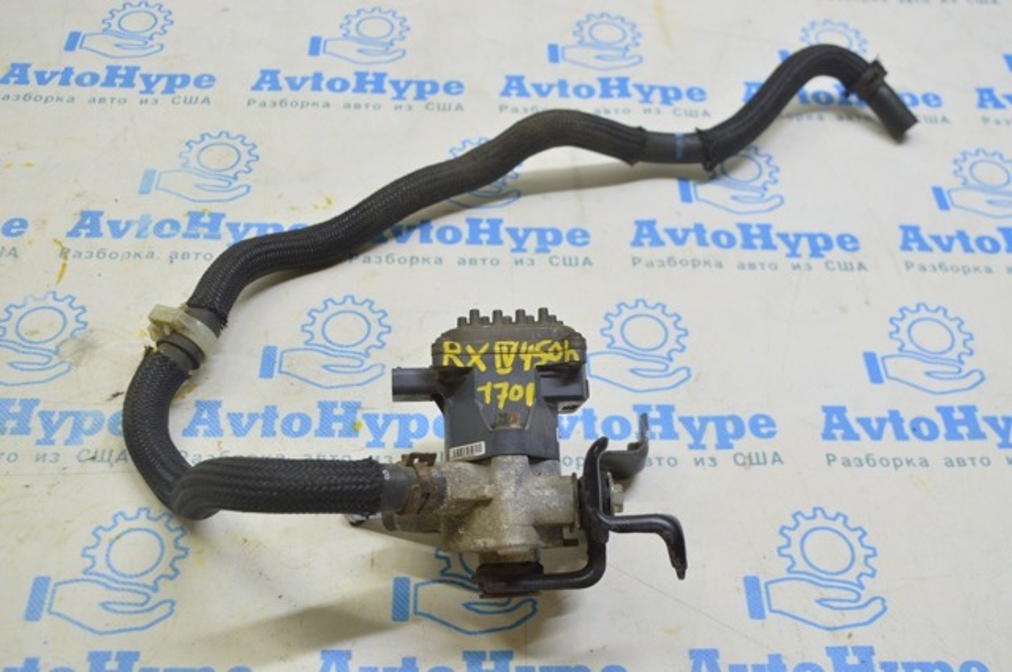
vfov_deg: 32.9
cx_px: 506
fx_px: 1137
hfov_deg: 48.0
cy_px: 336
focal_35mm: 40
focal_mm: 27
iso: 400
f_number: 5.6
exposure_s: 1/25
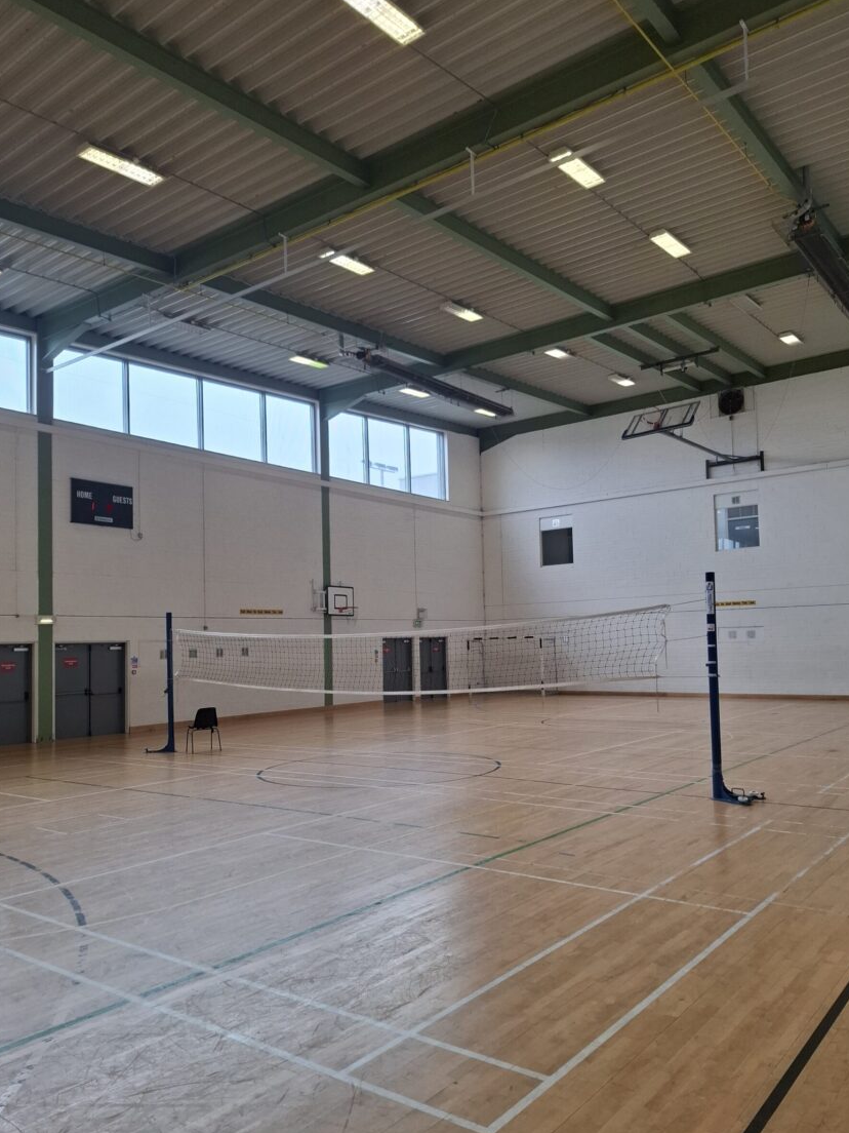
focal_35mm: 25
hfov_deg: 54.9
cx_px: 438
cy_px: 595
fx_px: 818
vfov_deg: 69.3
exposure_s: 1/187
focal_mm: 5.54
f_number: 1.8
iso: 50
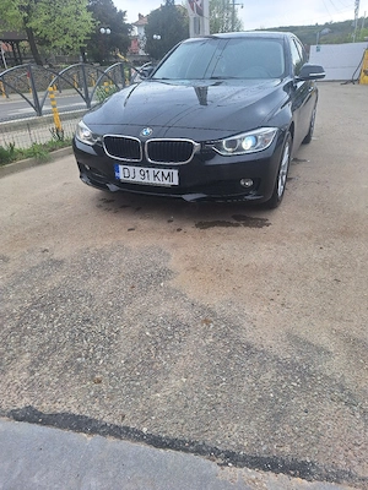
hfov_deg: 58.9
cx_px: 184
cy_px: 245
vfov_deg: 73.9
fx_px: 326
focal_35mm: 23
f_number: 1.8
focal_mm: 5.54
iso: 40
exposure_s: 1/1667
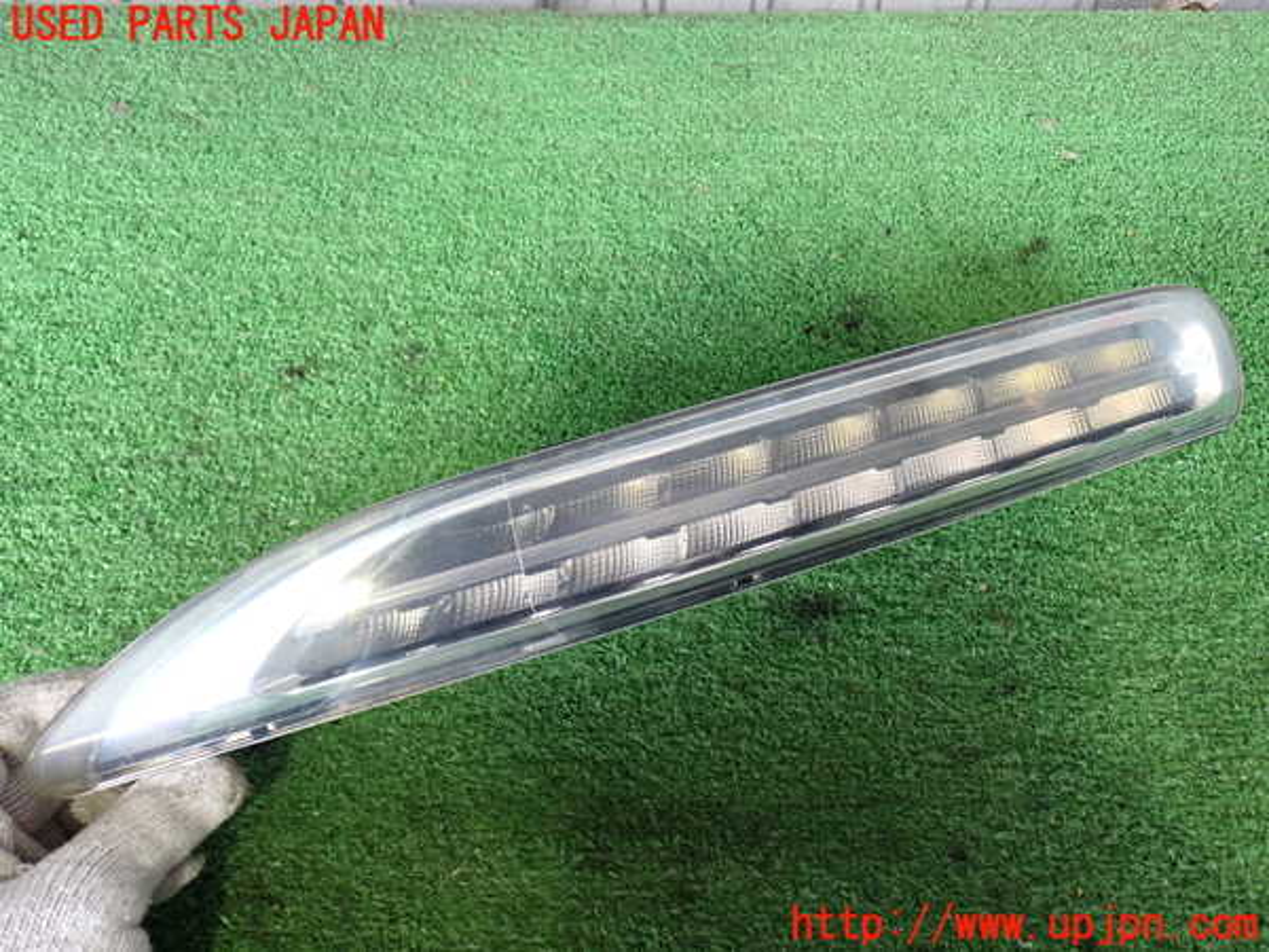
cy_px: 476
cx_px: 634
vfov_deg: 46.8
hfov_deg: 60.0
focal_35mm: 30
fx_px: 1100
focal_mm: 5.4
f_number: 2.3
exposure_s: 1/30
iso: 200
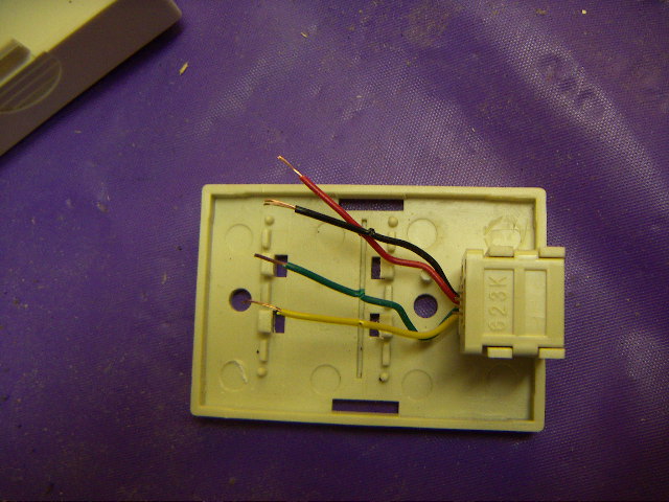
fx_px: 696
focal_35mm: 36
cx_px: 334
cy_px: 251
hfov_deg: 51.4
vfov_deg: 39.7
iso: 125
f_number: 2.8
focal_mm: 4.7
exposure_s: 1/50
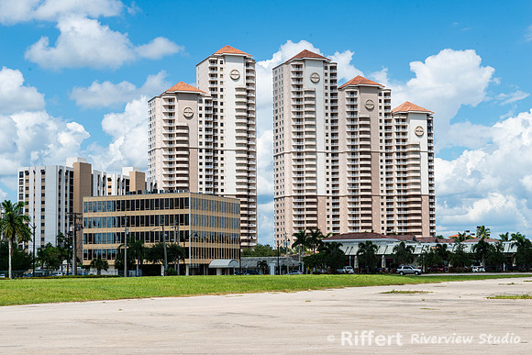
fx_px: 1035
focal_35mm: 70
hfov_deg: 28.8
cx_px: 266
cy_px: 178
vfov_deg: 19.5
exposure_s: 1/160
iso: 100
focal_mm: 70
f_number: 13
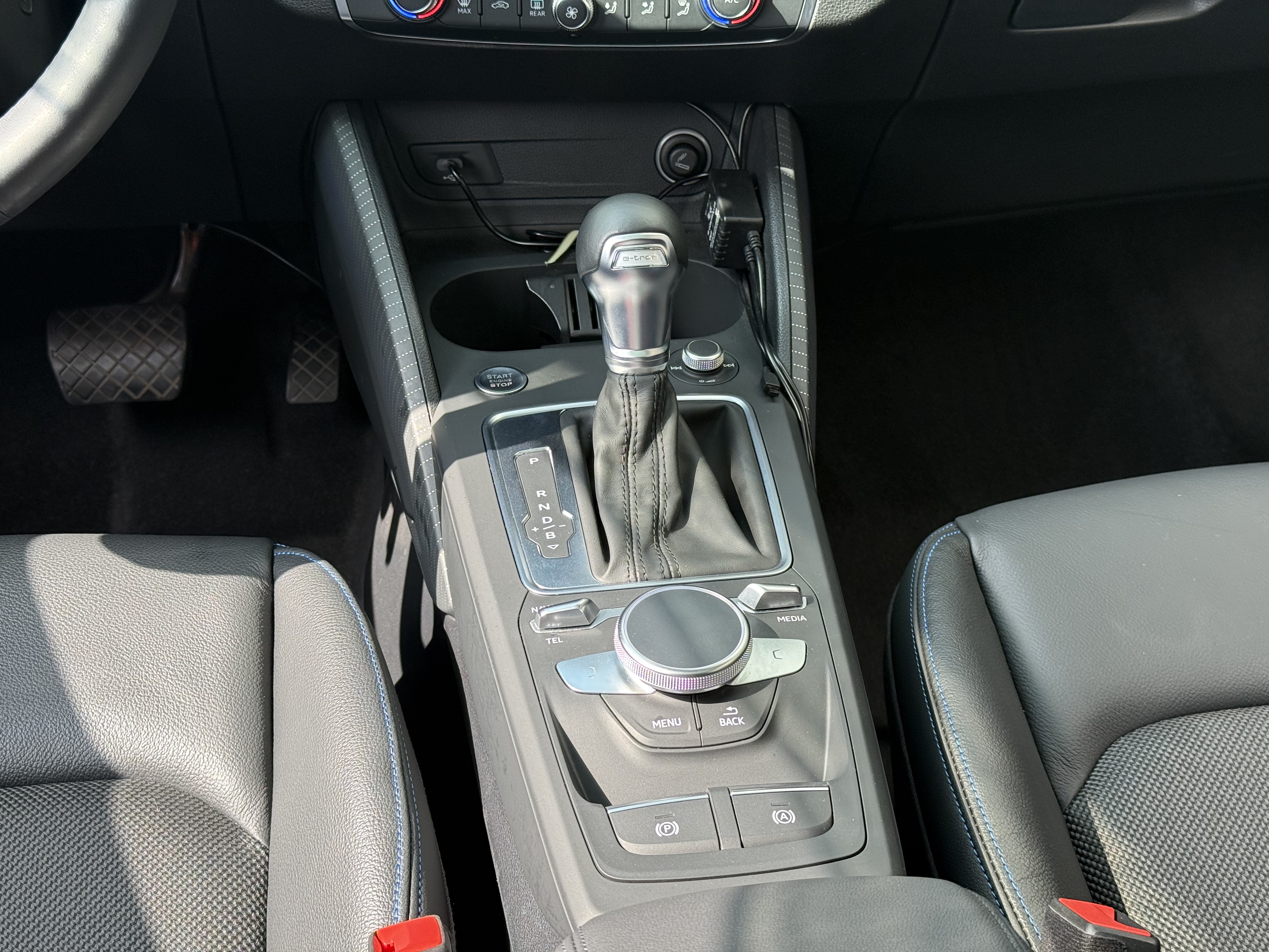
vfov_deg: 30.3
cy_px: 476
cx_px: 634
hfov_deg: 39.7
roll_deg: +0.3
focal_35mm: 48
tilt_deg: -33.5
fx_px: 1760
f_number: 1.78
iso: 80
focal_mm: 6.76
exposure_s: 1/420
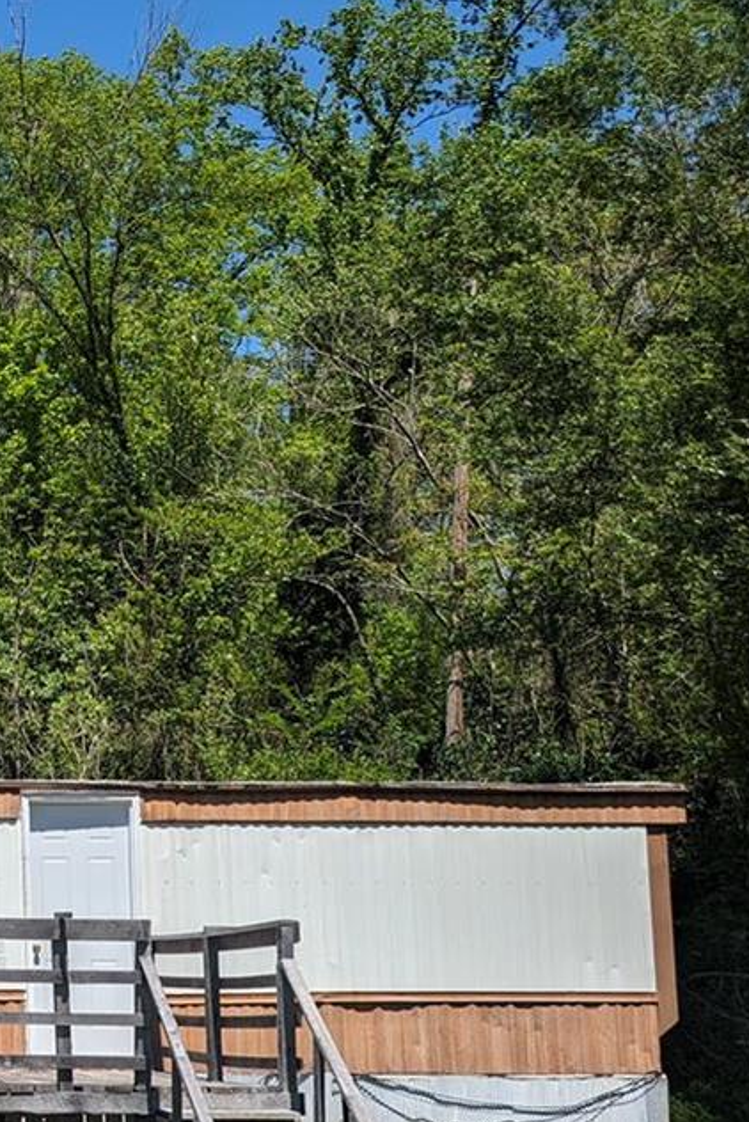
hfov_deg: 18.7
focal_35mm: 63
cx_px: -412
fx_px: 1964
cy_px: 806
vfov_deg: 31.4
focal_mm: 6.9
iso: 20
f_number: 1.68
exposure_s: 1/1404
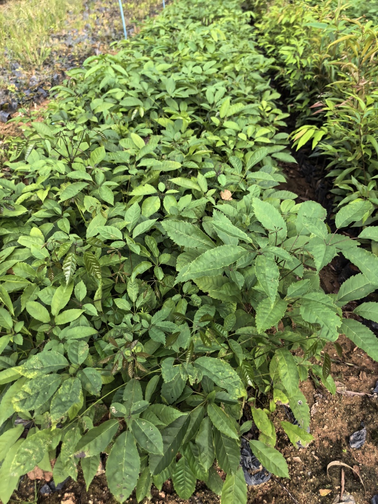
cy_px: 252
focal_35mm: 24
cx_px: 189
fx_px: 350
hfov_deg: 56.8
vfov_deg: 71.6
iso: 640
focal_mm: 5.75
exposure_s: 1/908
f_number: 1.4
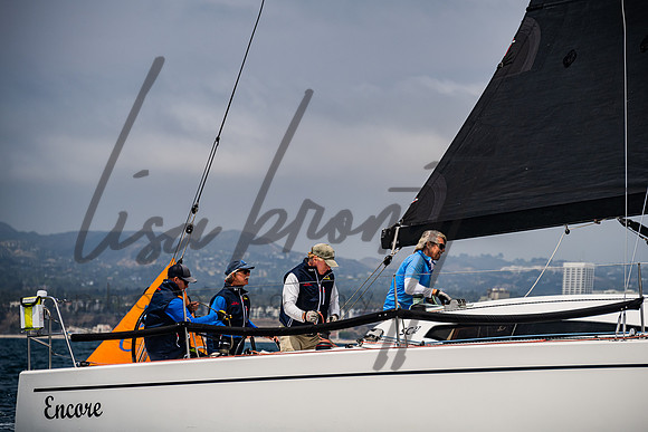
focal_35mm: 168
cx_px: 333
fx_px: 3019
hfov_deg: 12.2
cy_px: 216
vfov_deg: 8.2
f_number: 6.3
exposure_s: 1/1000
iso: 250
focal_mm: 160
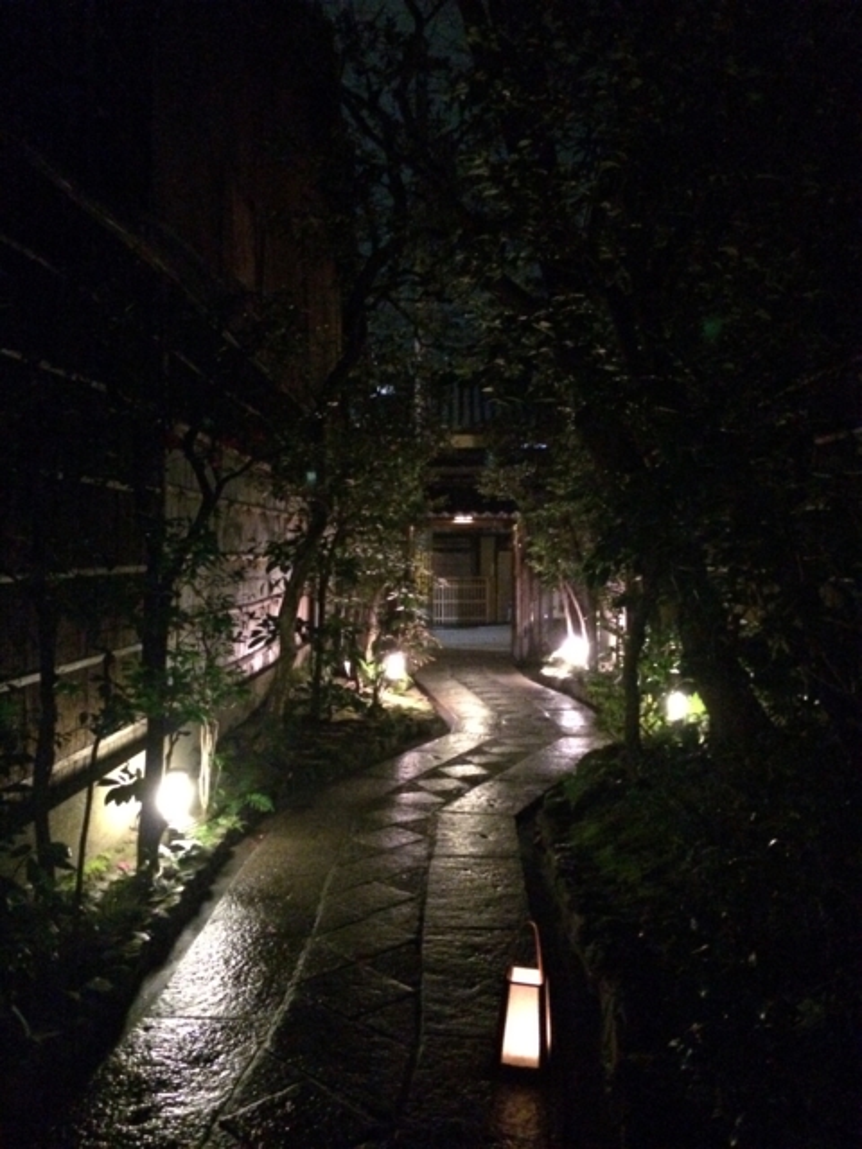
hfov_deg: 46.8
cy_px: 574
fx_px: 996
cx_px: 431
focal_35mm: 30
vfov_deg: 60.0
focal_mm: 4.12
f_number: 2.2
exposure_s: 1/15
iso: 2000
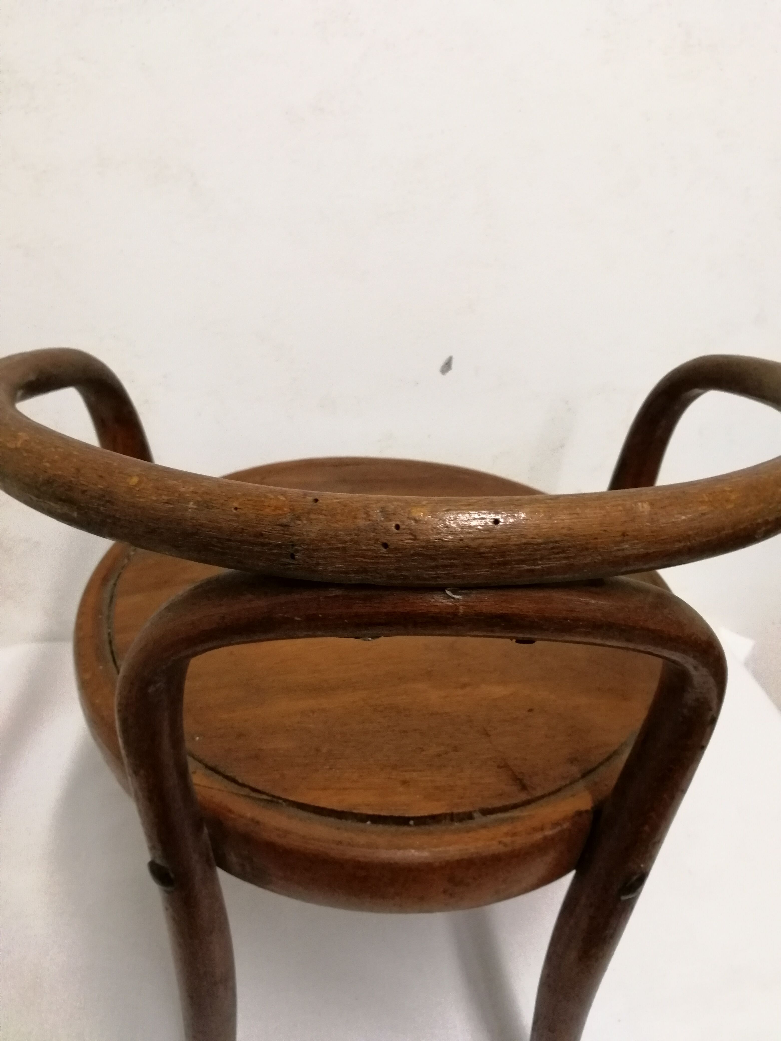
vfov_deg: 71.6
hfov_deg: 56.8
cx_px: 390
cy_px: 520
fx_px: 722
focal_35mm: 24
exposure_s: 1/50
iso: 125
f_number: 2.2
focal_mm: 2.38
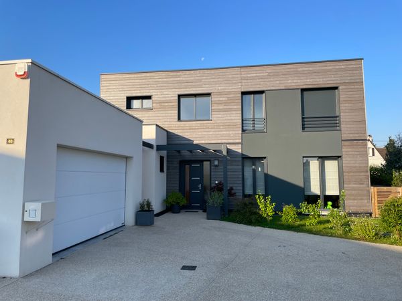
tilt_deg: +4.6
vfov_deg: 53.1
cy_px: 150
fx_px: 302
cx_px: 201
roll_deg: +0.1
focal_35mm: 26
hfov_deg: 67.3
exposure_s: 1/1531
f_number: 1.6
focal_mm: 4.2
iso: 32
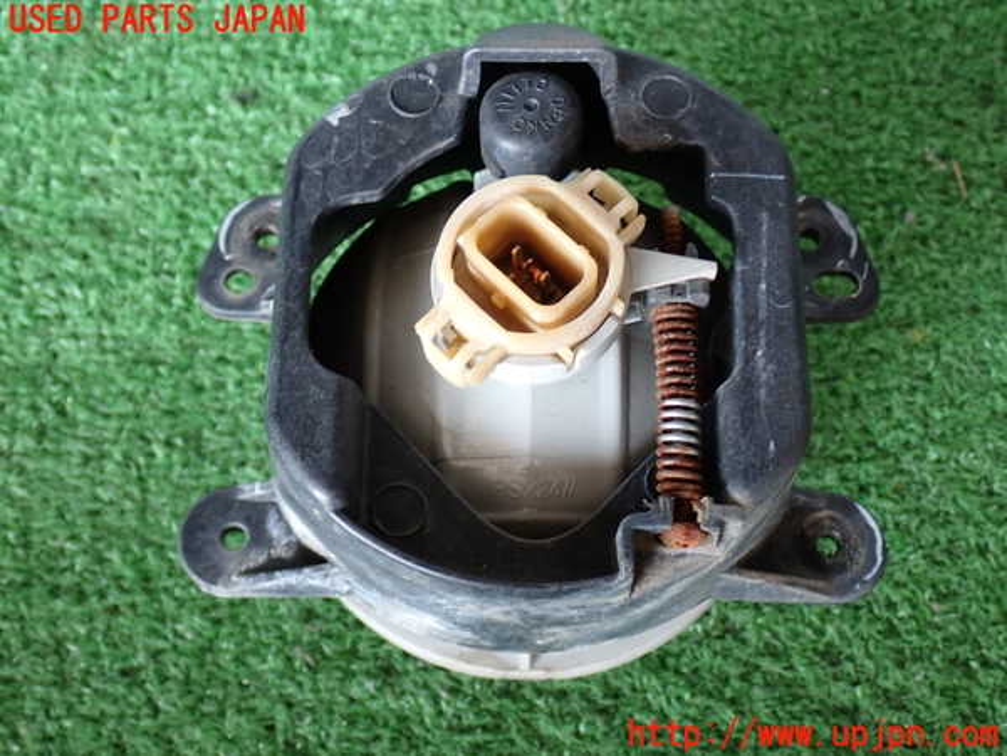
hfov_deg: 42.9
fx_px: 1280
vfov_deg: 32.9
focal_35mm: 44
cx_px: 504
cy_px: 378
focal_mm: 7.84
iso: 200
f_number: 2.9
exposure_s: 1/60
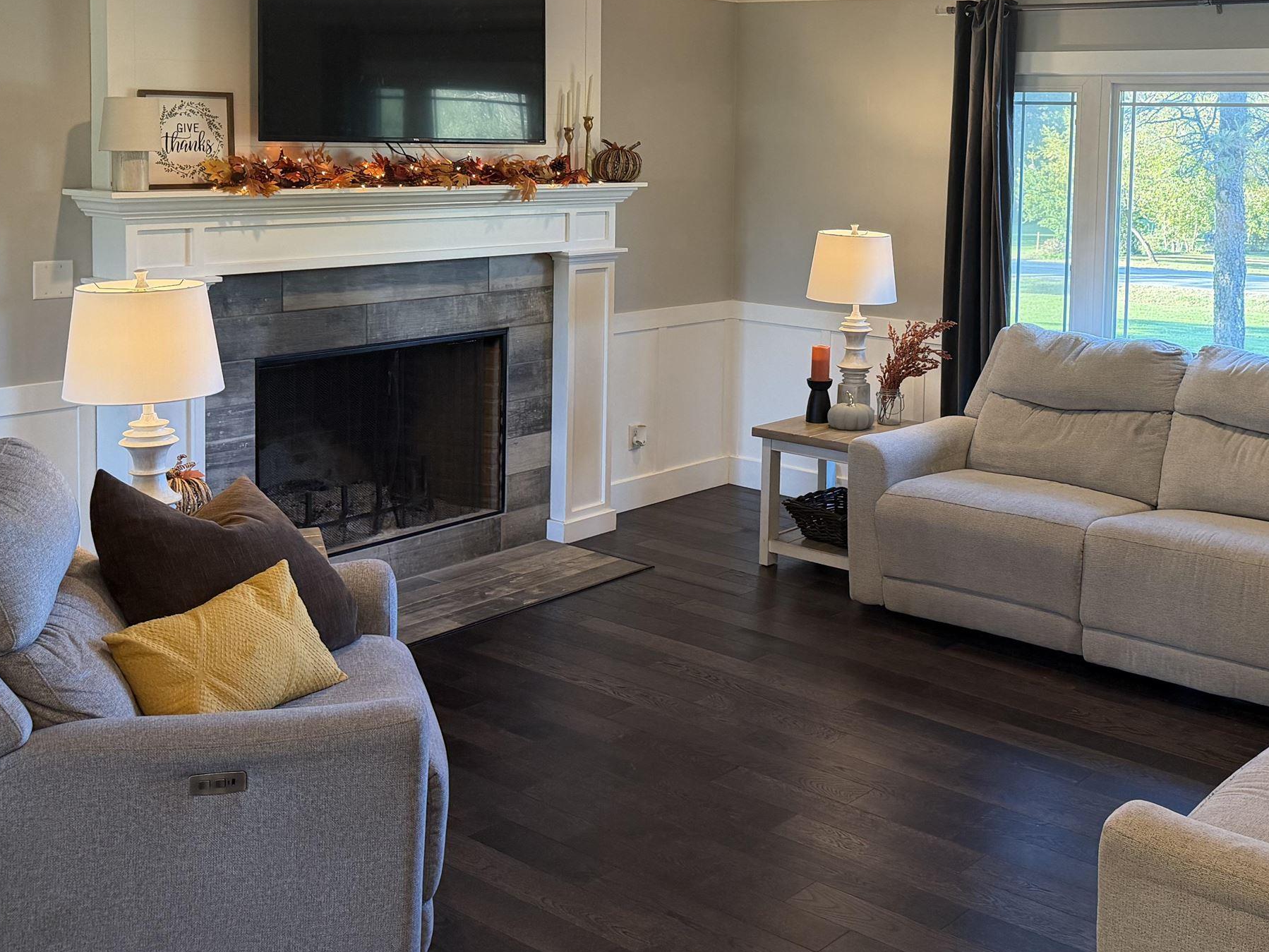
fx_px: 1503
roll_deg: -1.5
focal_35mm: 41
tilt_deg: -3.5
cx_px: 859
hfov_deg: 45.0
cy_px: 215
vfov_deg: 34.3
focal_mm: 6.76
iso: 250
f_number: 1.78
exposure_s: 1/120
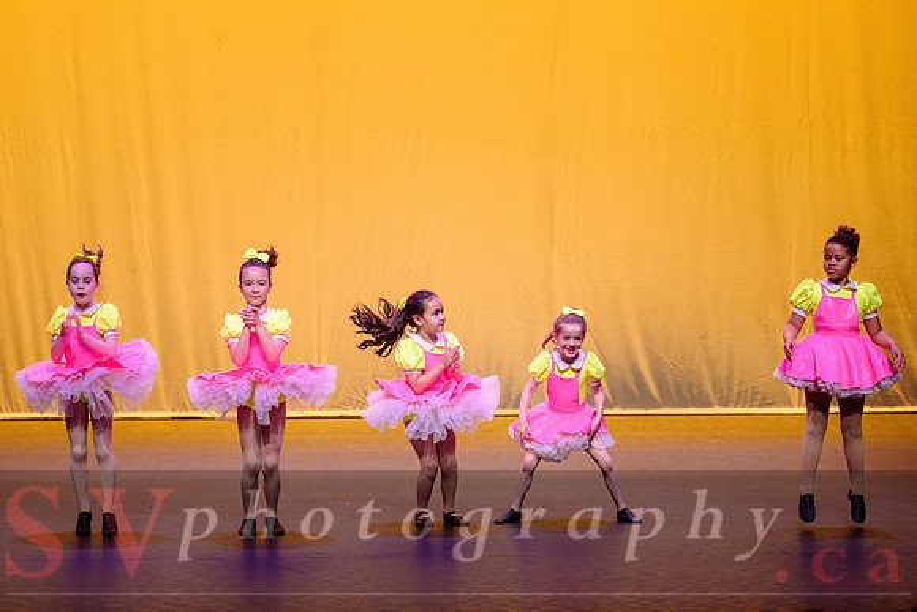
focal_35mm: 144
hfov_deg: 14.3
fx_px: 3657
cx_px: 417
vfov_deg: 9.6
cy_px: 257
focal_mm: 120
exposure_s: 1/320
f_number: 2.8
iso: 1250
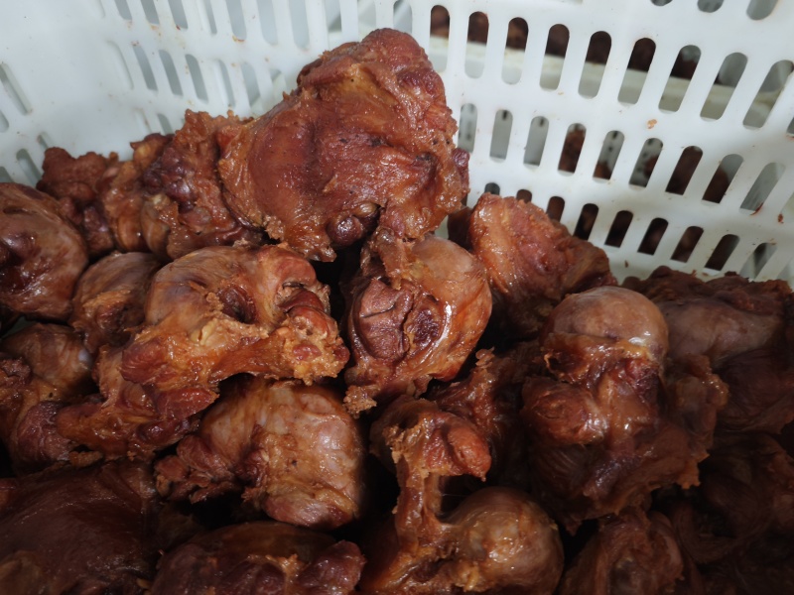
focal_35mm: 23
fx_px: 528
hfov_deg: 73.9
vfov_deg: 58.9
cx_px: 397
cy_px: 298
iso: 1250
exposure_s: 1/25
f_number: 1.6
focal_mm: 6.55
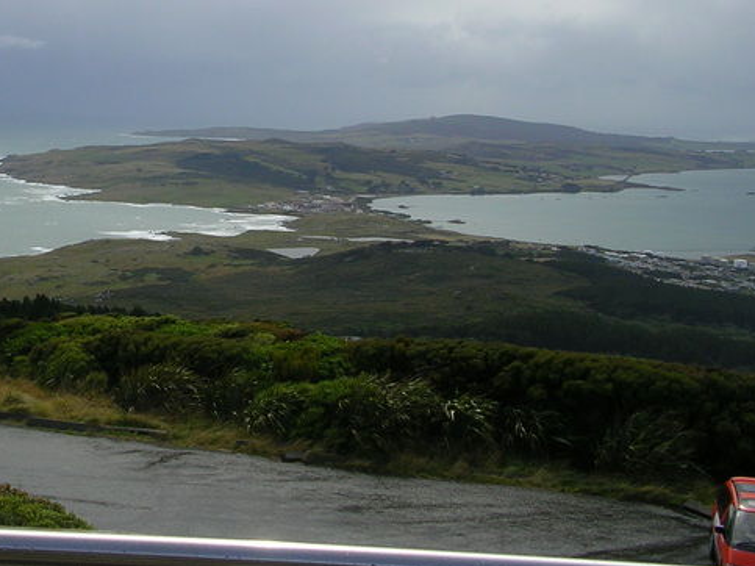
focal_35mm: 63
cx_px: 136
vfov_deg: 22.9
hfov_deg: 29.9
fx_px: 1374
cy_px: 106
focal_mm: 5.8
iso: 50
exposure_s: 1/387
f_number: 5.6
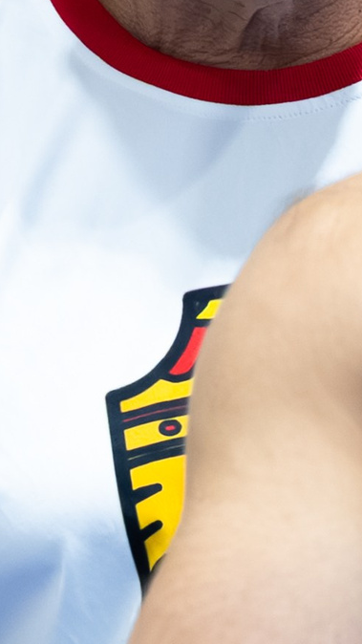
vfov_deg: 1.5
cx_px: 264
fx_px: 24903
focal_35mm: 1459
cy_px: 472
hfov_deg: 0.8
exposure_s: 1/800
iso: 2000
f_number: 2.8
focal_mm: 200
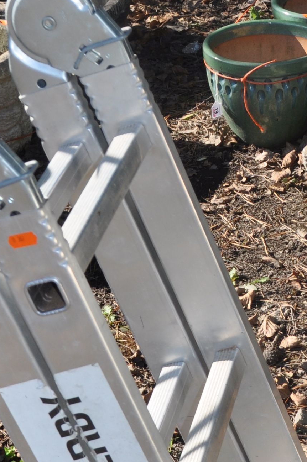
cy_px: 321
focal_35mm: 109
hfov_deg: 12.4
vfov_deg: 18.7
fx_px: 1398
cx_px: 308
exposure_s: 1/200
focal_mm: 22
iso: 200
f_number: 8
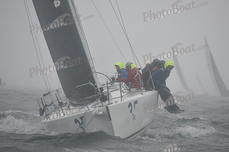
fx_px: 1501
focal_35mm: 236
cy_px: 83
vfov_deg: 5.8
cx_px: 119
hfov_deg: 8.7
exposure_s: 1/640
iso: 400
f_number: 4
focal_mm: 200
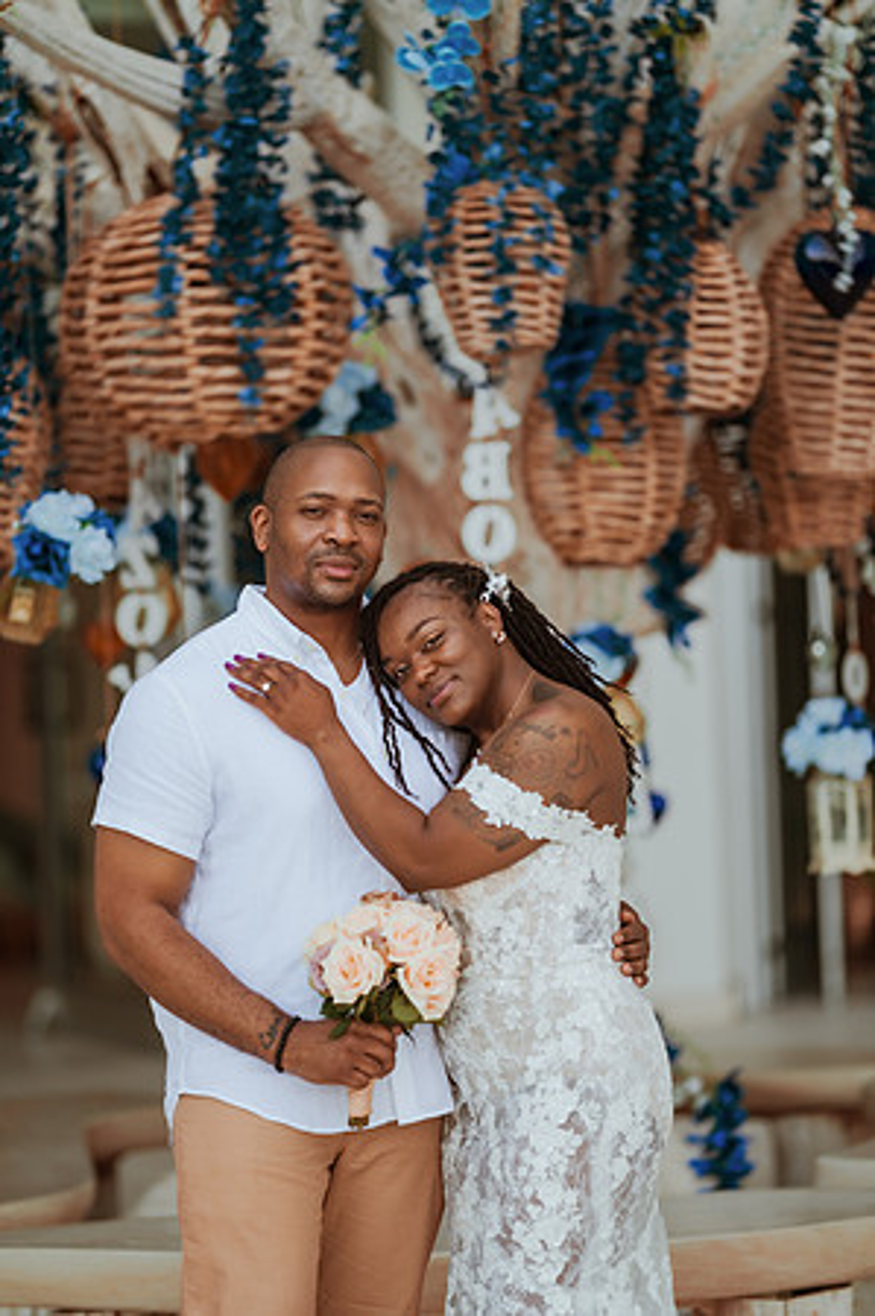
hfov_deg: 10.1
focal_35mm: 135
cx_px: 438
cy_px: 658
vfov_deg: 15.2
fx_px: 4933
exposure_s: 1/400
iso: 125
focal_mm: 135
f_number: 1.8
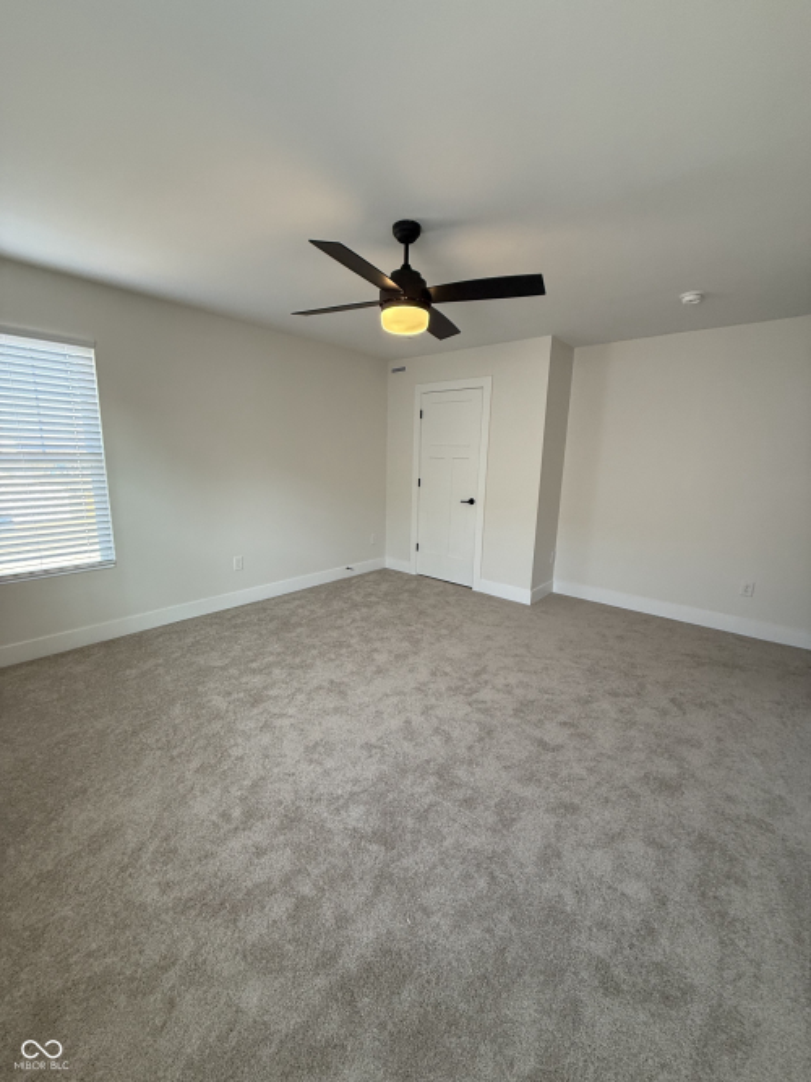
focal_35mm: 14
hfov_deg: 85.7
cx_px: 406
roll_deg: -0.7
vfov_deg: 102.1
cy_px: 541
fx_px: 437
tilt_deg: -9.2
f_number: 2.2
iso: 250
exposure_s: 1/99
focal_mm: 2.22
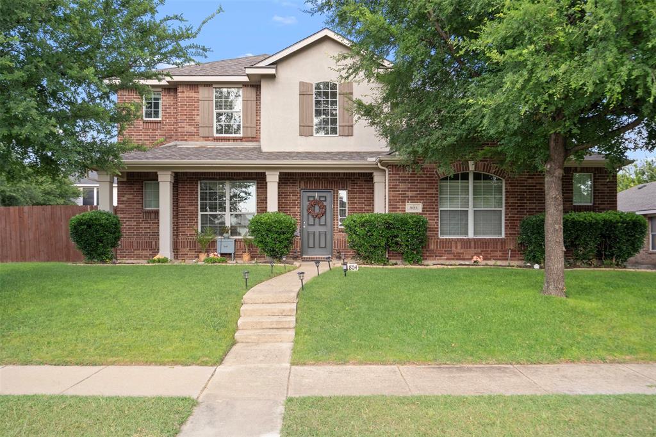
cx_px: 328
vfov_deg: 42.3
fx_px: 565
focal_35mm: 31
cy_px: 218
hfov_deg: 60.3
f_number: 7.1
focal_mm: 31
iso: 800
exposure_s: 1/60
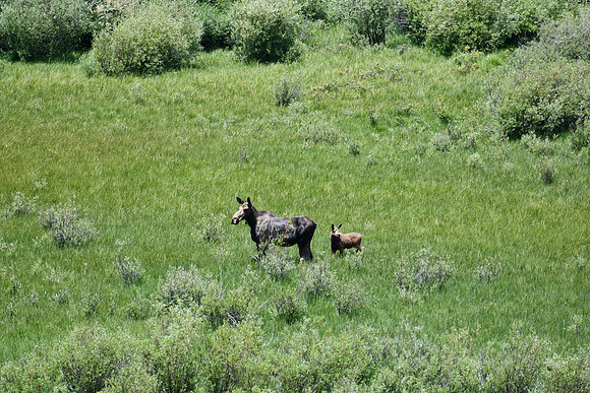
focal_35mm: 450
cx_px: 295
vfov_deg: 3.1
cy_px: 196
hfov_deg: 4.6
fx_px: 7376
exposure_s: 1/500
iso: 200
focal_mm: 300
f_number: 6.3
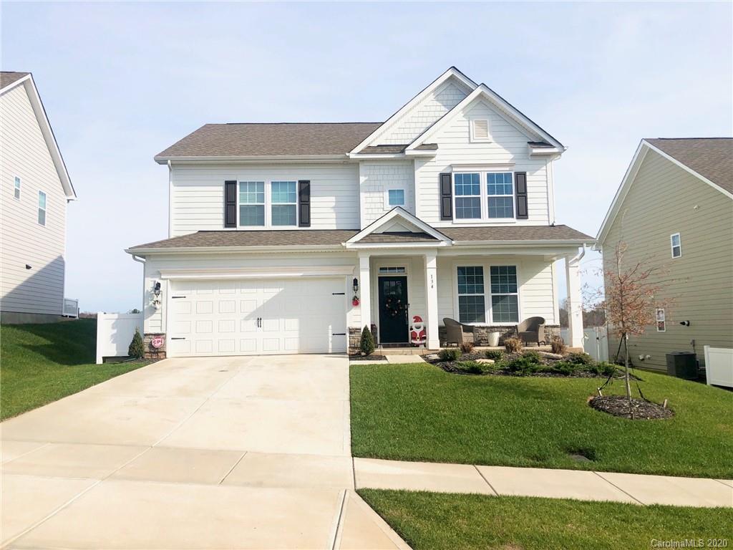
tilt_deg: +5.5
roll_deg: +1.0
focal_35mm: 28
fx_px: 593
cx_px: 366
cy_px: 275
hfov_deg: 63.4
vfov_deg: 49.7
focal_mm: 3.99
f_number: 1.8
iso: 20
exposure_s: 1/2667
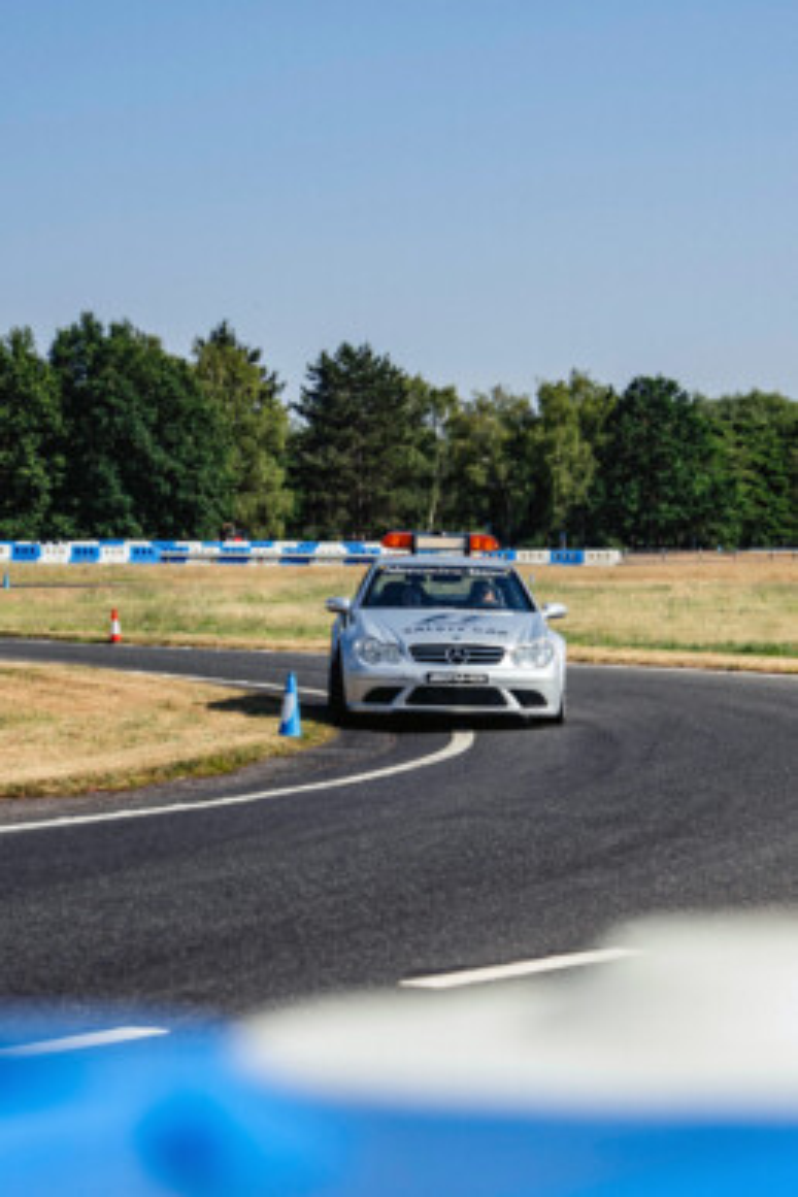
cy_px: 598
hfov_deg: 19.5
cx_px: 399
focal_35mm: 70
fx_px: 2327
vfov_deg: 28.8
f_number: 3.2
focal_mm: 70
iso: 125
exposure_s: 1/320
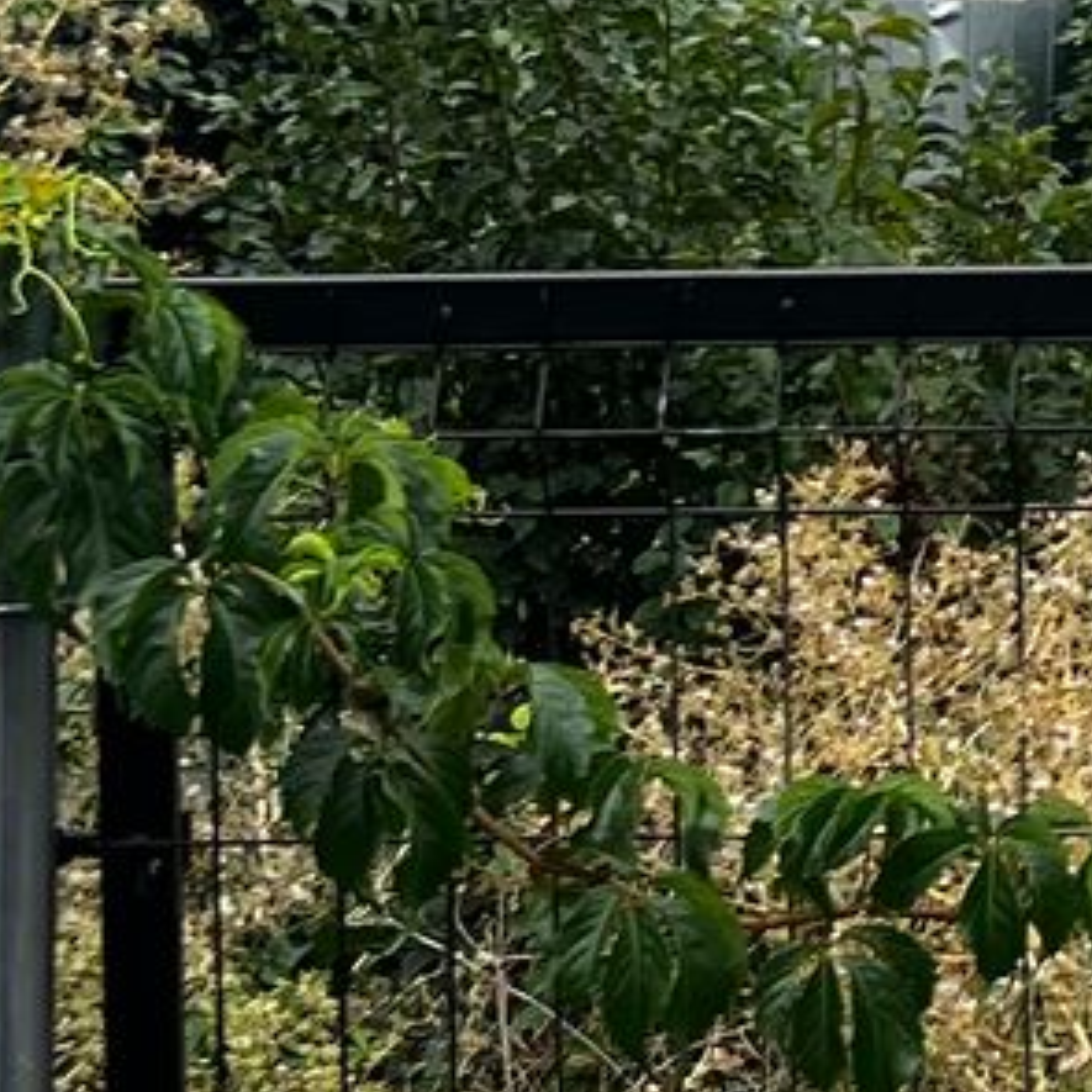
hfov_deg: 10.7
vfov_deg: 11.1
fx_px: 5568
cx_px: 1755
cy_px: 96
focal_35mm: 156
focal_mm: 5.7
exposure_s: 1/1698
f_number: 1.5
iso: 50
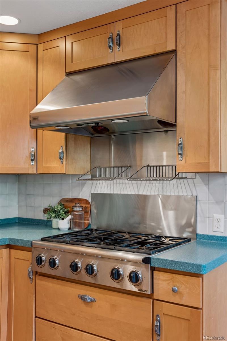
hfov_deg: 35.1
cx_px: 114
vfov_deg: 50.7
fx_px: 359
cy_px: 170
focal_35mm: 38
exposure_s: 1/2.5
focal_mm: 38
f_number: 9
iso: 400
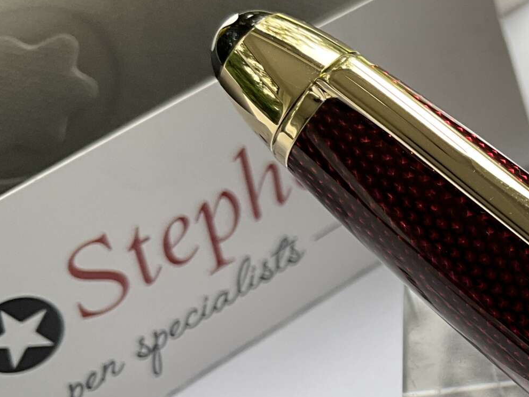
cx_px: 673
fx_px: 1146
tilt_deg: -52.4
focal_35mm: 75
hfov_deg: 23.3
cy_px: 319
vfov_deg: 19.4
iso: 32
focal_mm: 3
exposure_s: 1/122
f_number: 1.8
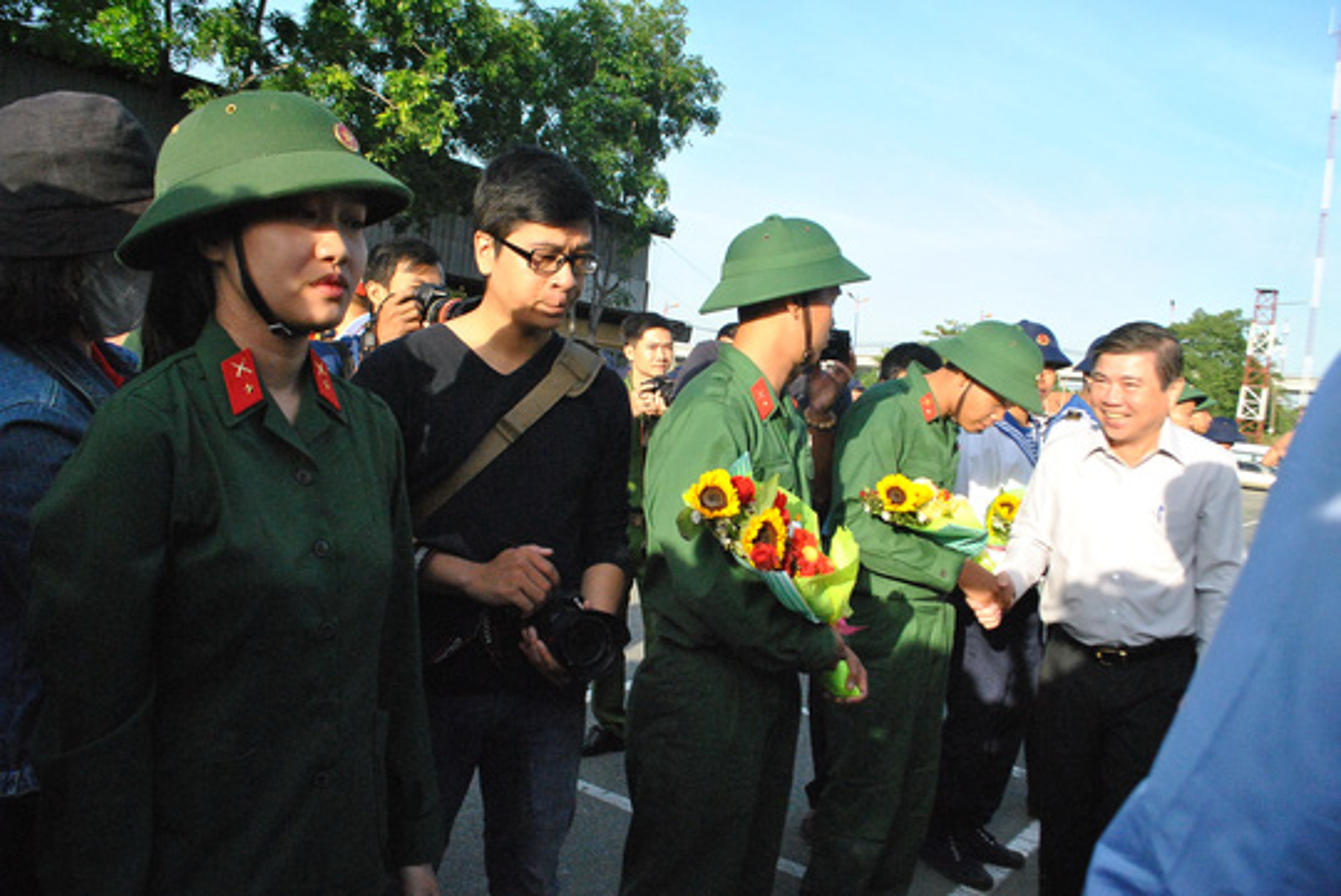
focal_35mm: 27
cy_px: 448
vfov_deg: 48.0
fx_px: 1007
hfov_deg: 67.3
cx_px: 670
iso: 1600
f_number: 8
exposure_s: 1/2000
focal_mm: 18
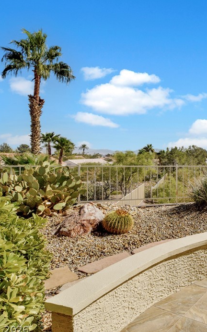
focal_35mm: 24
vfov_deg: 74.8
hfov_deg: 39.5
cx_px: 239
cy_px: 164
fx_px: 217
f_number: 8
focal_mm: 10
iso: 400
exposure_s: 1/2000
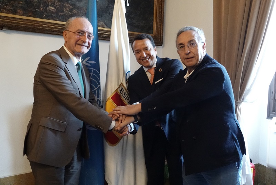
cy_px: 92
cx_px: 138
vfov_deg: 40.0
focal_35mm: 33
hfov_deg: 57.2
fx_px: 253
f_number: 4
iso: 3200
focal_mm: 12.04
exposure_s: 1/125
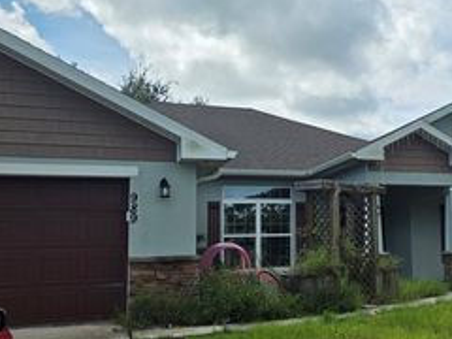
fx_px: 627
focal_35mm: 48
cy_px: 197
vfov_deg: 30.2
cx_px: 396
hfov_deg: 37.4
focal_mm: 6.3
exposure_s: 1/7944
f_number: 1.7
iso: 80
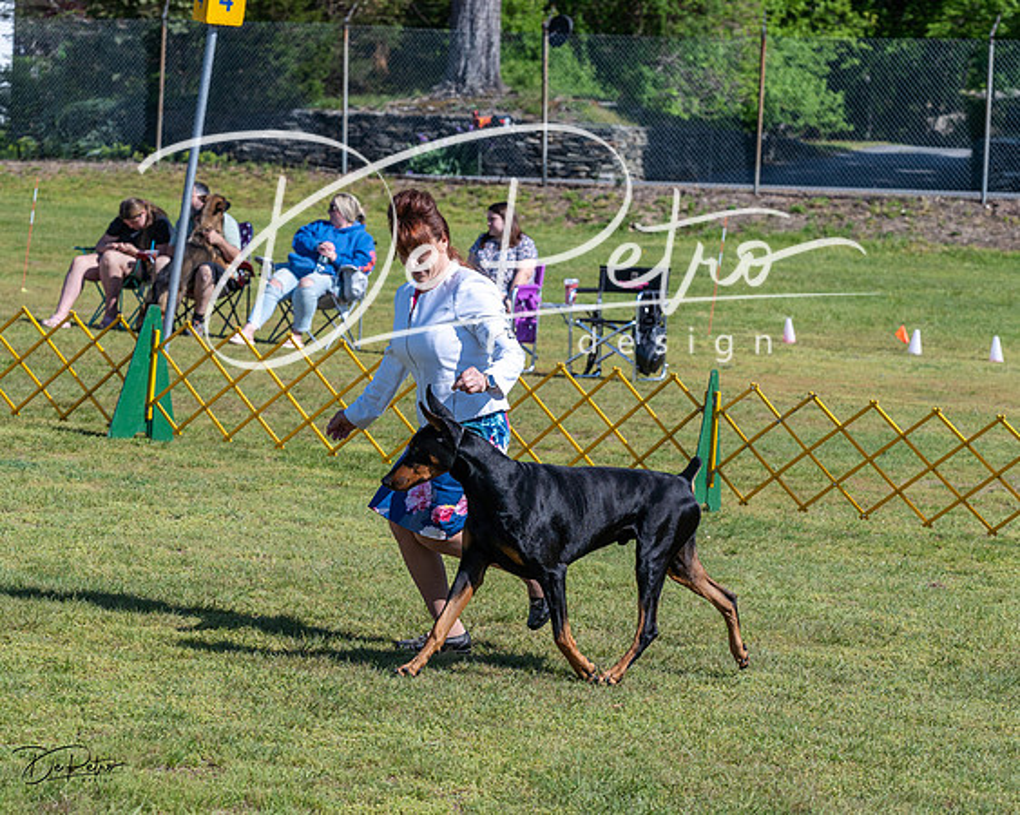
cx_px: 510
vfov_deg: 12.1
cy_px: 408
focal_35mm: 128
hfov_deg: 15.1
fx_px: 3855
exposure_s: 1/1250
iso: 250
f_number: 6.3
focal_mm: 106
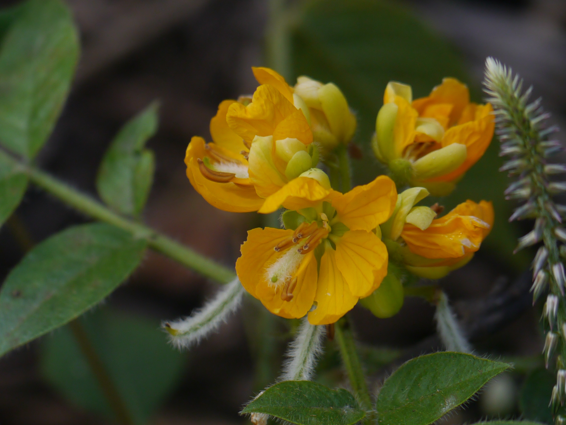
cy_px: 232
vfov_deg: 13.6
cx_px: 278
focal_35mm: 109
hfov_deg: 18.0
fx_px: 1782
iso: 160
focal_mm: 45
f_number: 2.8
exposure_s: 1/400
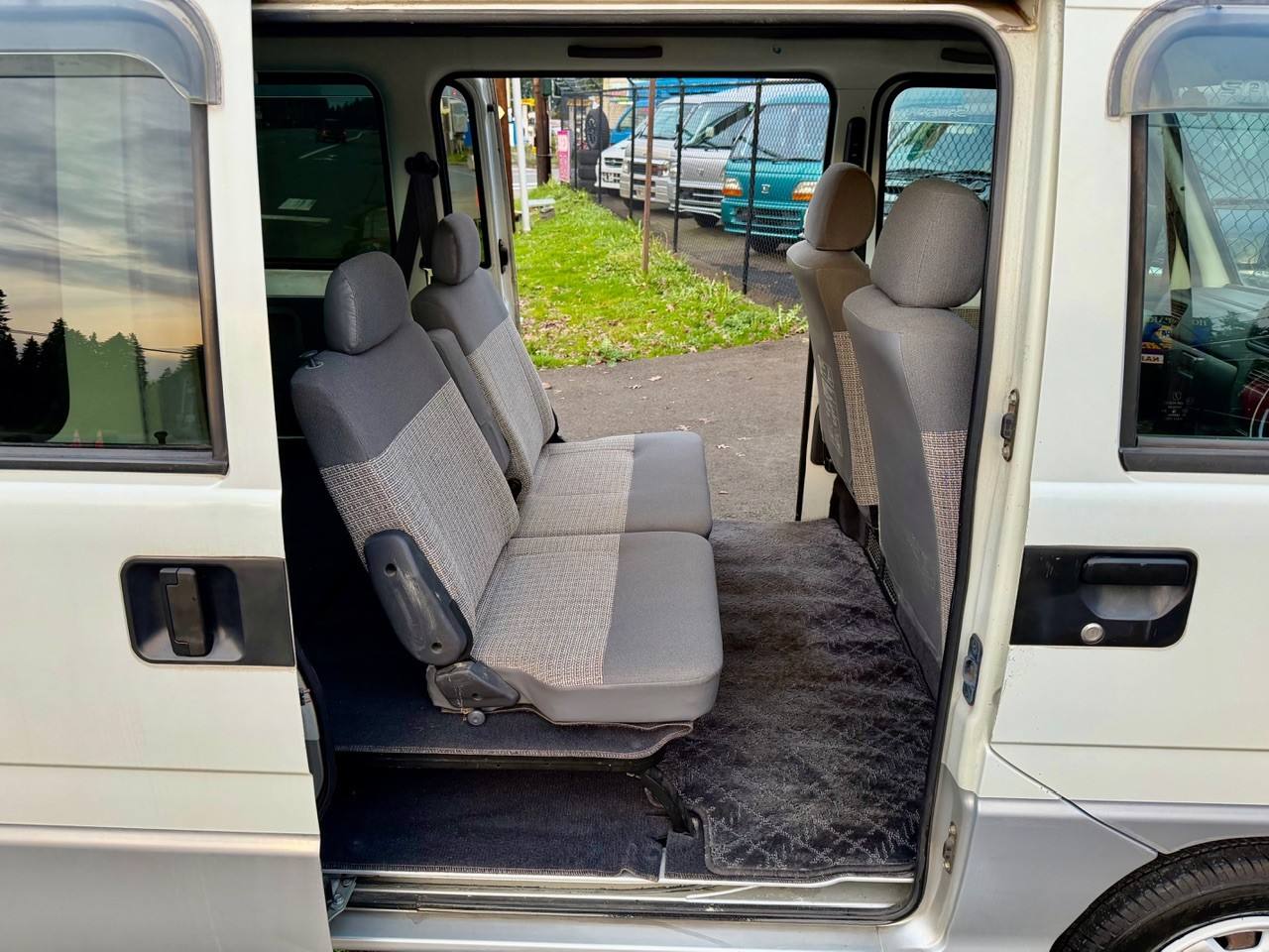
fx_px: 880
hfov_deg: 71.6
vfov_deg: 56.8
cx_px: 634
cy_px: 476
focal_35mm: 24
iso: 125
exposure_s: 1/121
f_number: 1.78
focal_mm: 6.76
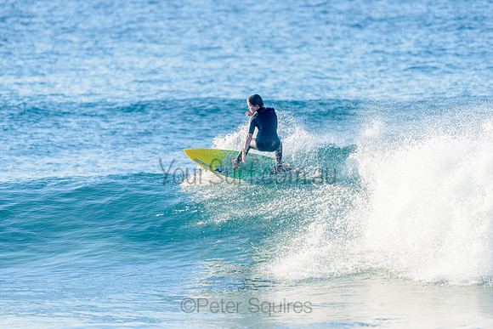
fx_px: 6849
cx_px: 246
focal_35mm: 500
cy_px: 164
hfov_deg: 4.1
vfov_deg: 2.8
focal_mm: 500
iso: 450
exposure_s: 1/2000
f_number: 5.6
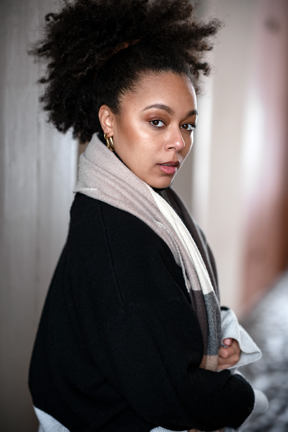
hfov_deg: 16.1
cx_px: 144
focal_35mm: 85
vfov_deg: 23.9
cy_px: 216
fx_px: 1020
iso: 1000
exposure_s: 1/250
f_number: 1.8
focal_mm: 85
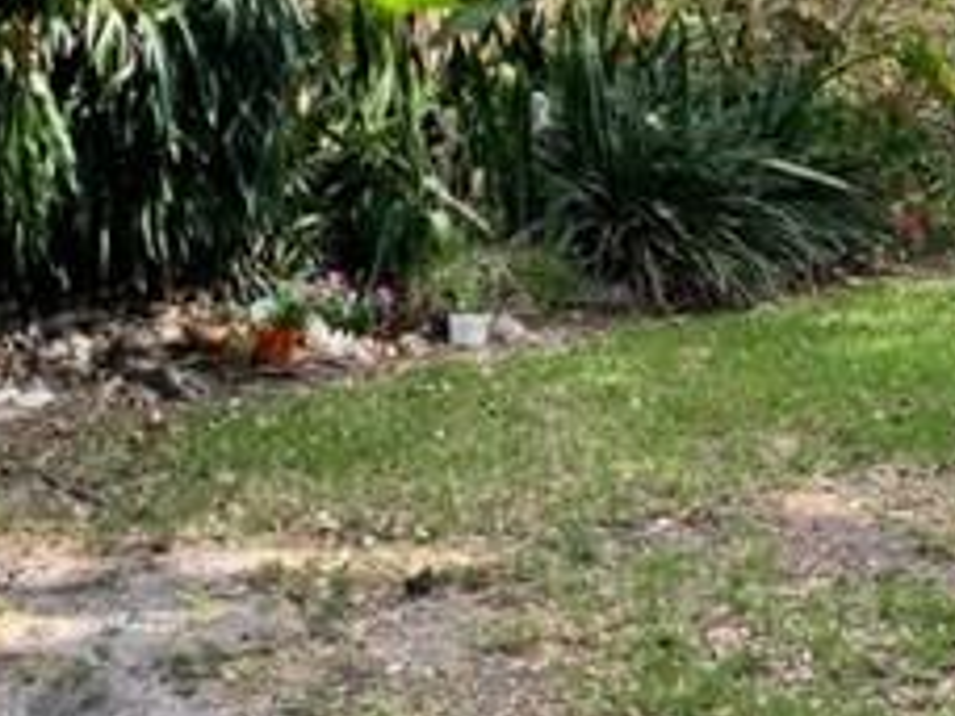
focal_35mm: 73
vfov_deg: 20.0
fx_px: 2014
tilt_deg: -7.2
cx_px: 679
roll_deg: +0.6
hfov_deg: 26.4
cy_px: 197
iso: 32
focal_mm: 4.2
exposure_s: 1/409
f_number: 1.6
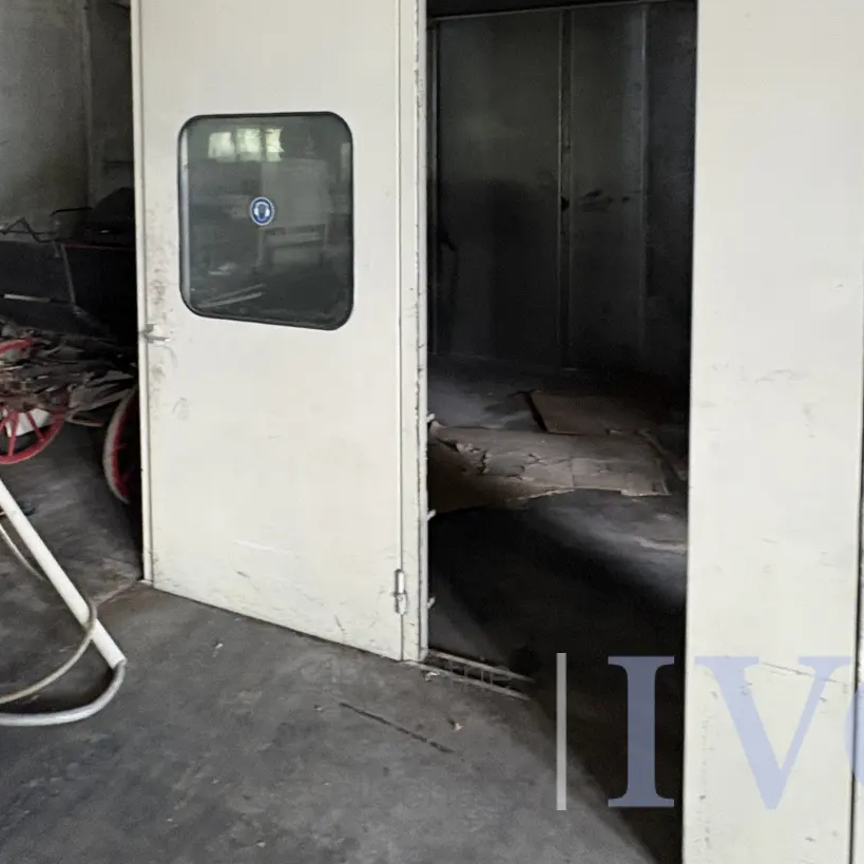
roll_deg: -0.7
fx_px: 819
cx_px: 389
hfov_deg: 55.5
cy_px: 203
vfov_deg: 52.8
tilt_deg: -4.6
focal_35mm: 29
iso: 400
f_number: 2.2
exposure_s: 1/60
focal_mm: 2.22
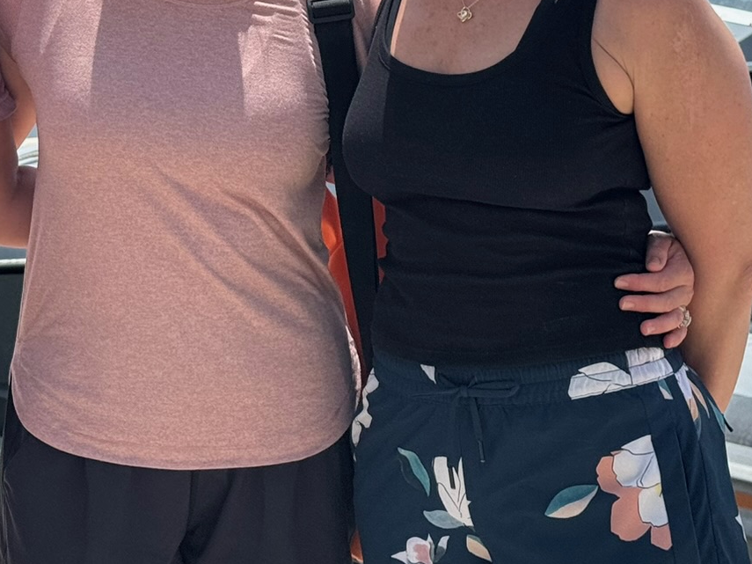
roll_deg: -0.2
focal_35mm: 115
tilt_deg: -5.0
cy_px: -47
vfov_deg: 12.7
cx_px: 237
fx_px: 2498
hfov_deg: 17.1
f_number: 1.78
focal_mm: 6.76
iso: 80
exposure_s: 1/7092
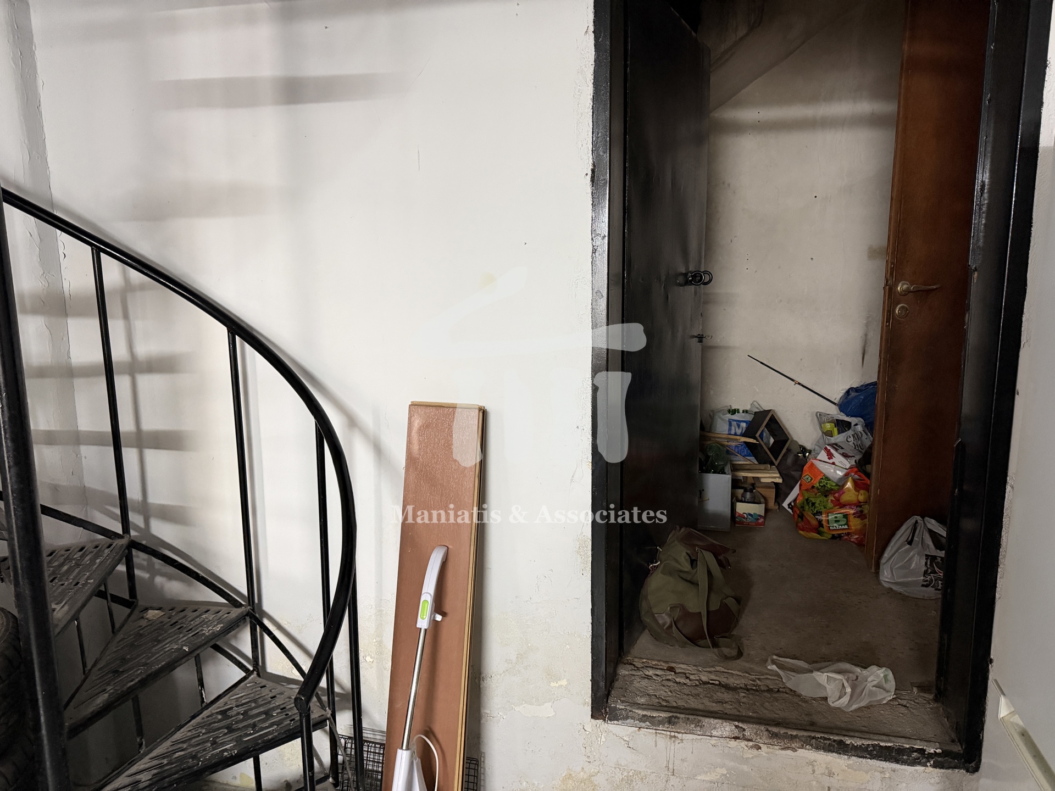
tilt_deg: -9.6
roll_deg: +0.9
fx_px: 731
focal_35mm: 24
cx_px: 528
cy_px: 396
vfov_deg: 56.8
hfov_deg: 71.6
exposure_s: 1/50
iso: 800
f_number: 1.78
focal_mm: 6.76
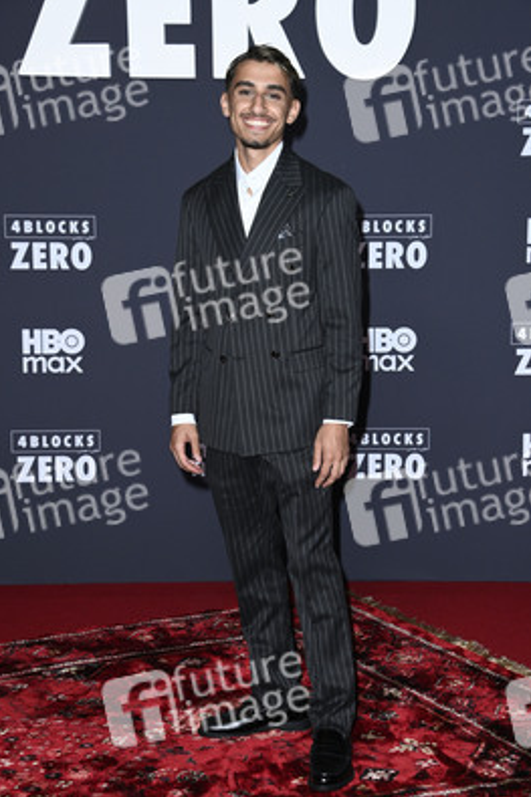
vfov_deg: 25.7
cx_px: 264
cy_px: 397
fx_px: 1749
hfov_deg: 17.3
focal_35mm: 79
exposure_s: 1/250
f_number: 5.6
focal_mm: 78
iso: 1000
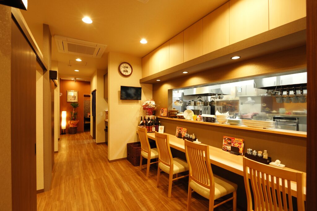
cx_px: 158
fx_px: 141
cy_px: 106
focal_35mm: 16
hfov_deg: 96.8
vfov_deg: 73.7
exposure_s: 1/5
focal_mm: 16
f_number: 8
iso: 500
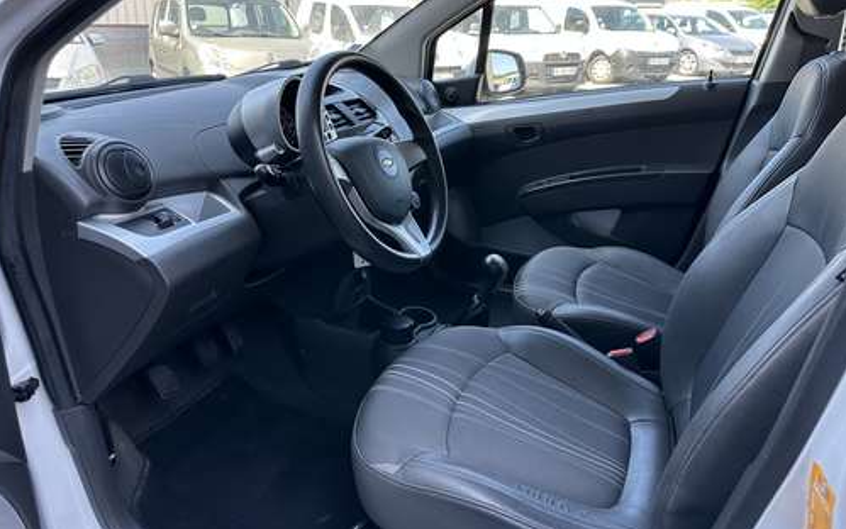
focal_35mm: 26
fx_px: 600
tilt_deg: -18.9
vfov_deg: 47.3
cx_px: 419
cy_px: 213
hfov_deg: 70.4
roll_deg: +0.1
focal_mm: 6.86
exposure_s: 1/211
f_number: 1.78
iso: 64
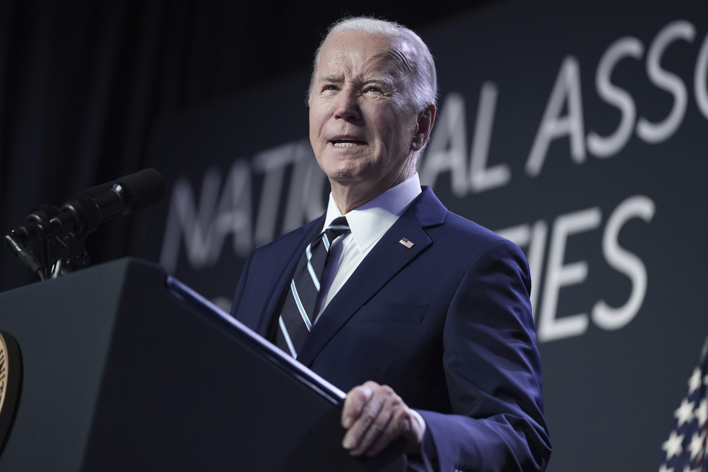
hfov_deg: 11.7
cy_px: 236
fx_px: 3461
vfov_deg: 7.8
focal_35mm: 176
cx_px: 354
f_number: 2.8
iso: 2000
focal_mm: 176
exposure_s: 1/320
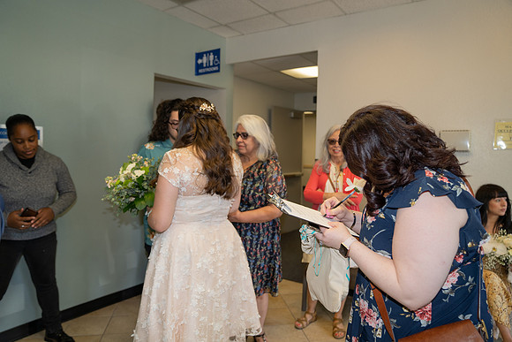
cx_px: 256
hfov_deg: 73.7
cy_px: 171
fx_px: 341
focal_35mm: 24
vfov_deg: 53.2
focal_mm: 24
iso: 640
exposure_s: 1/250
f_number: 2.8
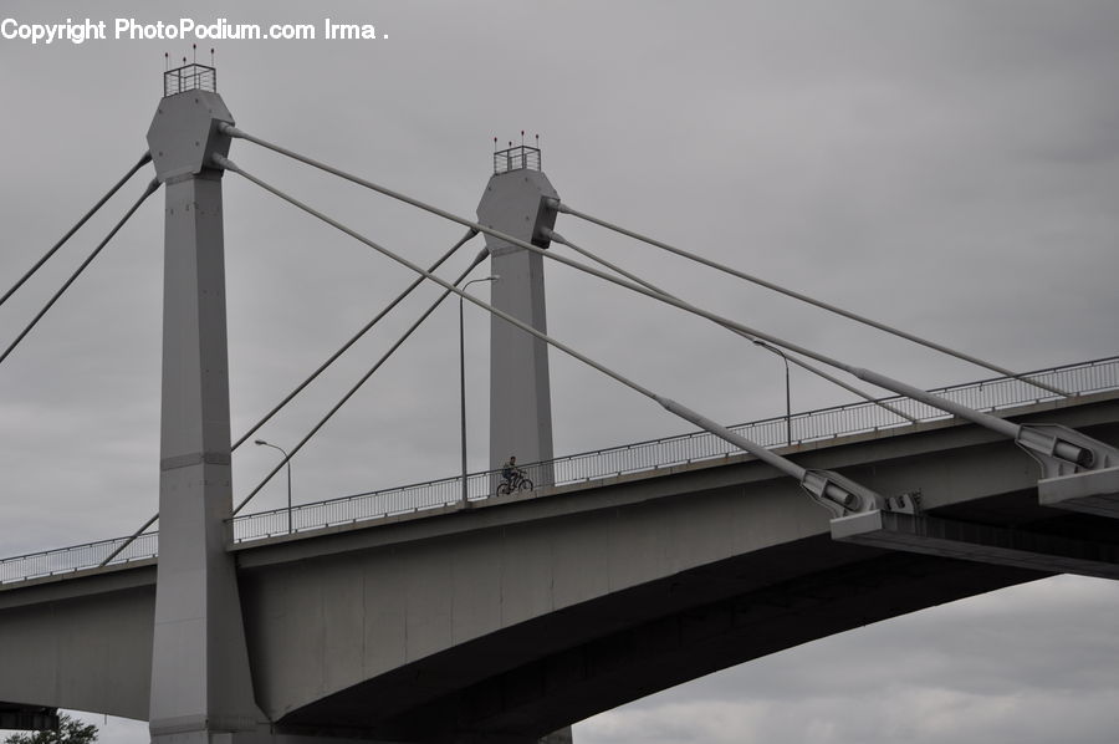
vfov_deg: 13.0
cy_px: 372
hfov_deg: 19.5
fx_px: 3260
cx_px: 560
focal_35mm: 105
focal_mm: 70
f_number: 5
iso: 250
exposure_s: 1/2500
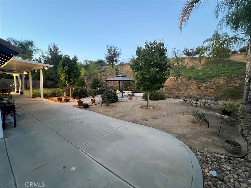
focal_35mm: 13
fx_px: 94
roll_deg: -0.5
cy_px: 94
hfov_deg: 106.2
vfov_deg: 89.9
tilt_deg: -5.2
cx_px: 126
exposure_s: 1/40
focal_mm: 1.57
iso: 1000
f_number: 1.8
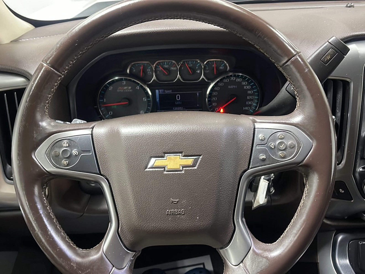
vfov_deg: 49.7
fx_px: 295
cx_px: 182
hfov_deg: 63.4
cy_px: 137
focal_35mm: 28
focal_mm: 5.1
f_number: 1.6
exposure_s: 1/40
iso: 400
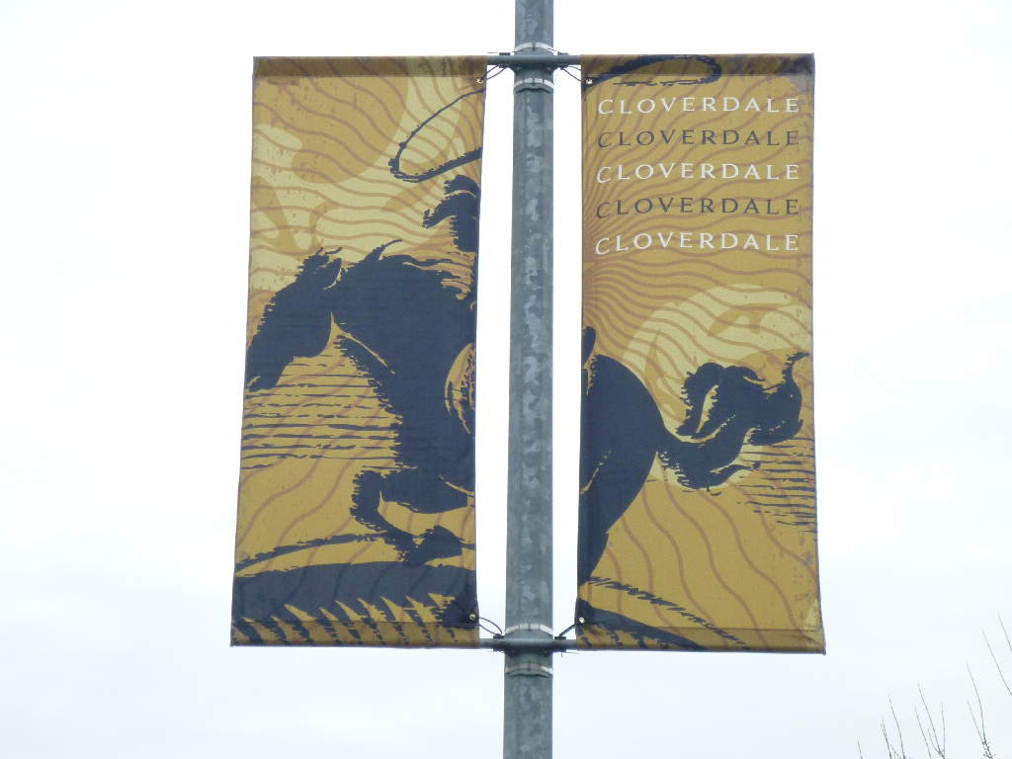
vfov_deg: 11.2
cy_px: 380
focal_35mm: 132
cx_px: 506
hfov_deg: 14.9
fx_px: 3859
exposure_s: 1/125
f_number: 5.9
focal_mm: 22
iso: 200
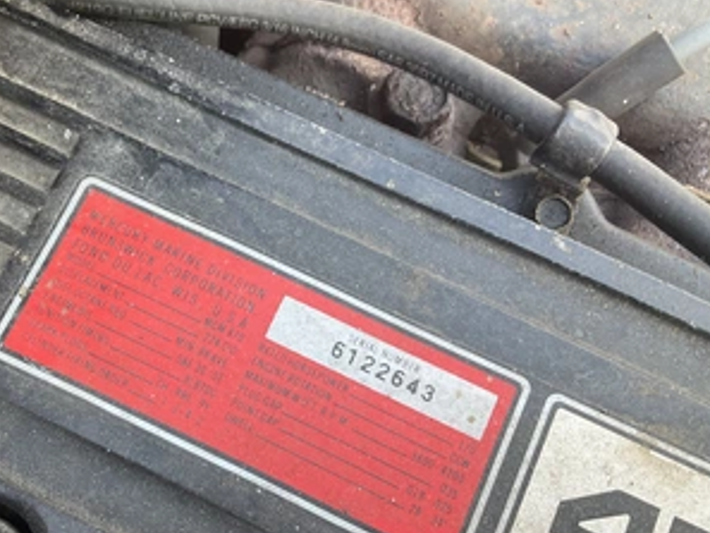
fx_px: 800
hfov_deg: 47.3
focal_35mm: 39
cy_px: 308
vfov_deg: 36.8
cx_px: 258
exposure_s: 1/160
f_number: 1.8
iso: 25
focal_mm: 3
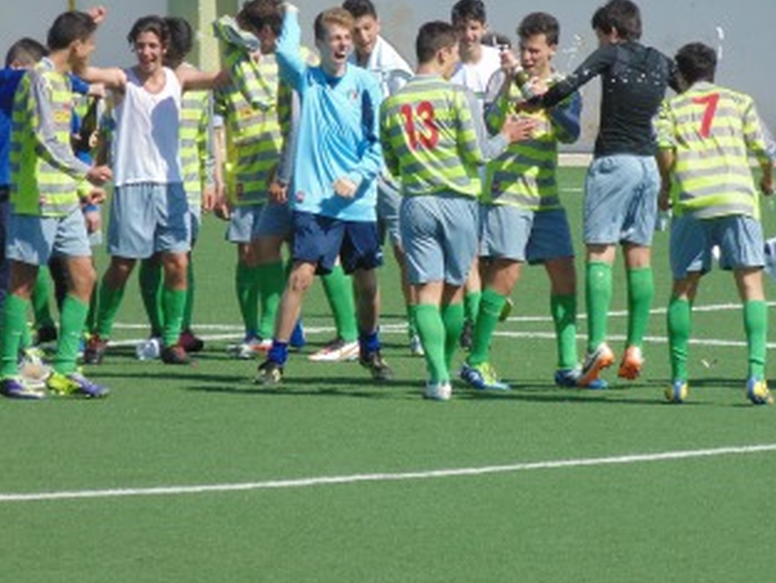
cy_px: 160
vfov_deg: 2.6
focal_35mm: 571
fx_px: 12805
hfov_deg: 3.5
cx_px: 461
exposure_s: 1/320
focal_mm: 64.1
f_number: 6
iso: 80
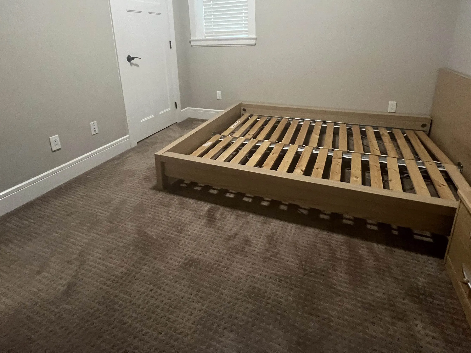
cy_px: 109
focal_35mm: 18
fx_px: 245
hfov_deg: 87.8
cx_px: 239
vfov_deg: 68.9
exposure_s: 1/60
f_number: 1.8
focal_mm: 1.57
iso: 640
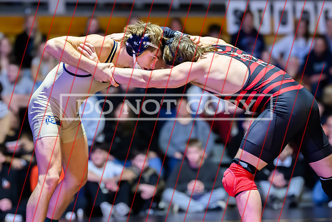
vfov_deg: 8.5
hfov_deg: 12.7
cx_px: 199
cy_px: 96
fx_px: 1493
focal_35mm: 162
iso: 8000
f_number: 2.2
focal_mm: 135
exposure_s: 1/500
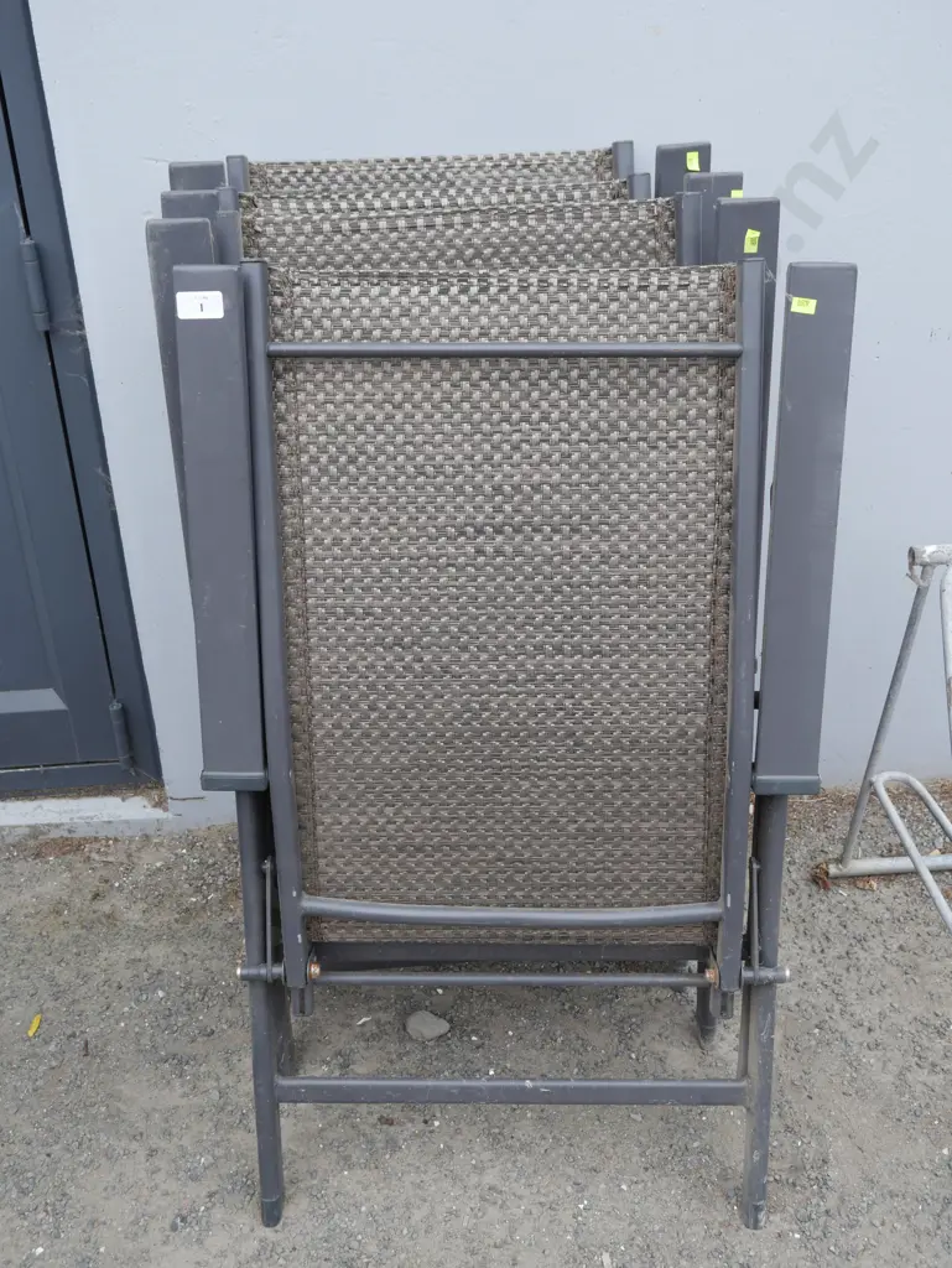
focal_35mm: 34
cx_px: 476
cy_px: 634
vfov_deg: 53.9
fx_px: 1246
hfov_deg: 41.8
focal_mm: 17
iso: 200
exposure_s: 1/160
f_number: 5
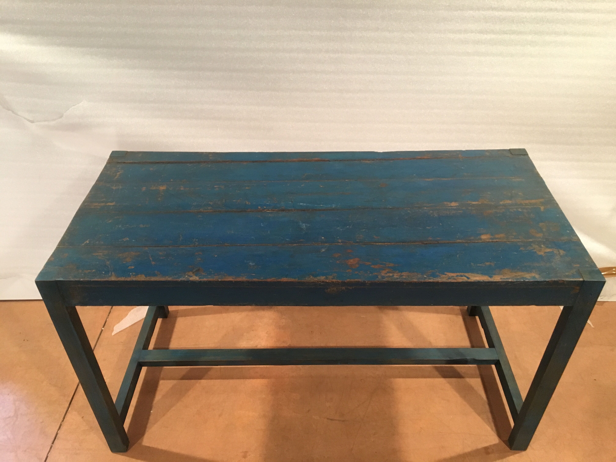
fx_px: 516
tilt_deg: -39.5
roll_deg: +1.8
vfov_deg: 48.2
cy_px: 231
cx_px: 308
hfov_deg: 61.7
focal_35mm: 29
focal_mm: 4.15
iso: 200
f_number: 2.2
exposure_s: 1/17
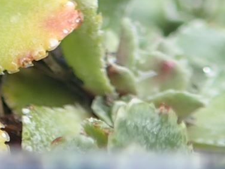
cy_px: -23
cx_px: -97
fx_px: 1040
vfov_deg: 9.2
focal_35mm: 160
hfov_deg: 11.9
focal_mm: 5.5
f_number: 2.3
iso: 125
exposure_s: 1/125
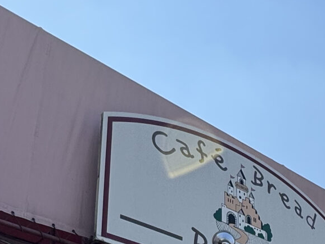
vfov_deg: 20.1
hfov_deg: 29.6
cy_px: 376
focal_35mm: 62
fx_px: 582
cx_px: 305
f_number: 2.2
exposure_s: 1/1420
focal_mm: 2.22
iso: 50
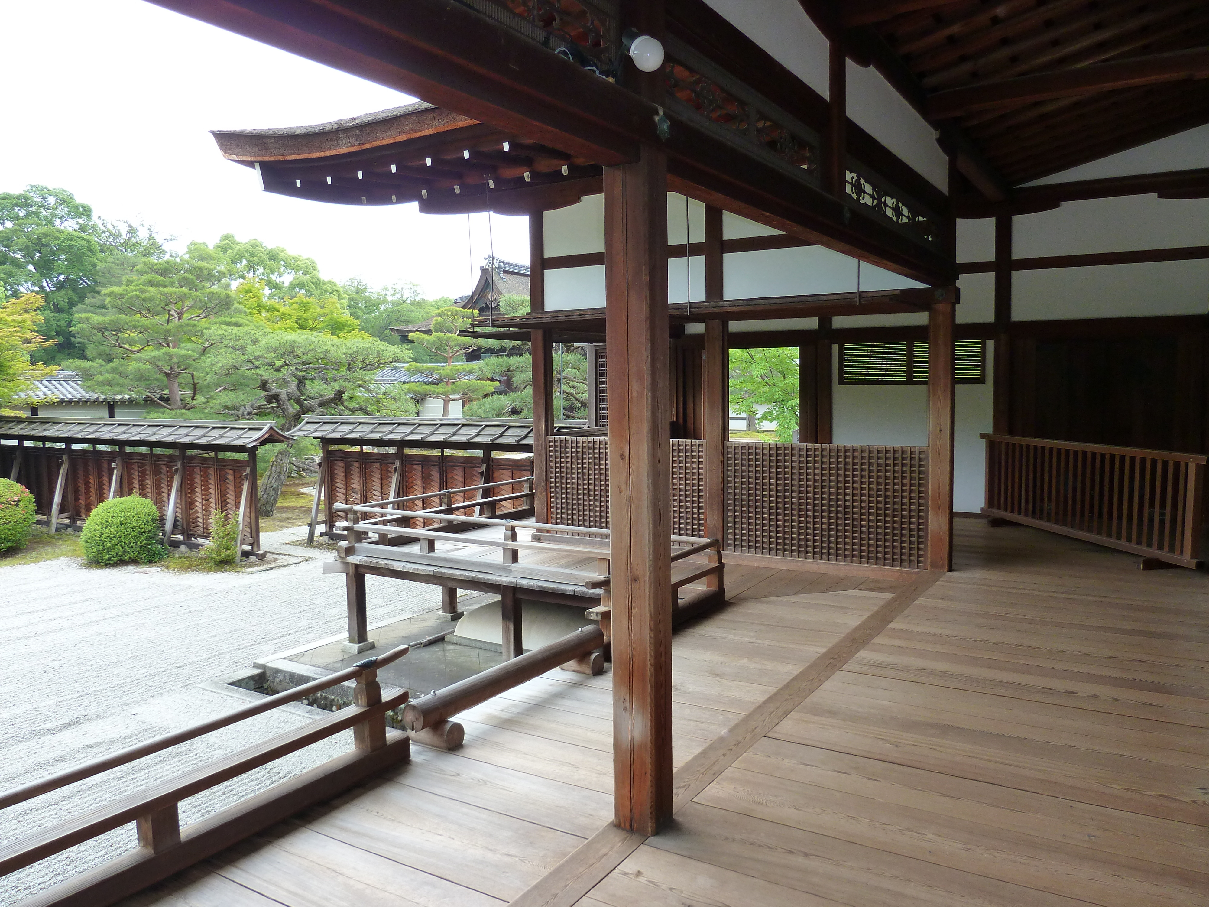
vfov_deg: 54.9
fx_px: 873
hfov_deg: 69.4
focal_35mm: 25
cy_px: 454
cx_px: 604
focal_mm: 4.1
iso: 125
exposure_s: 1/80
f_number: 3.3
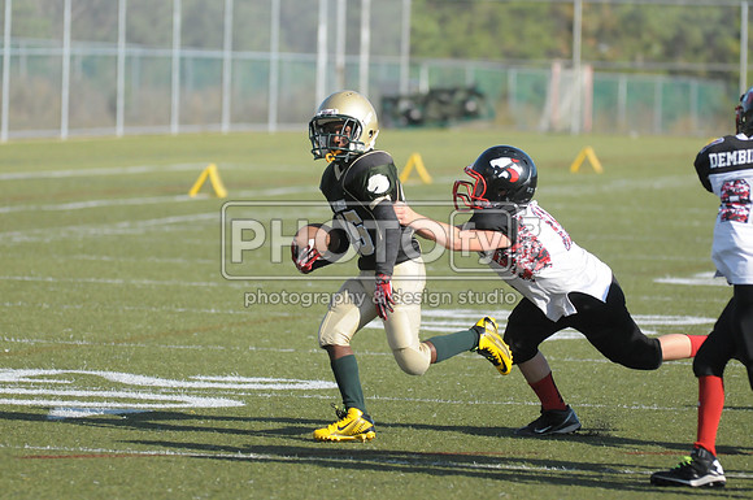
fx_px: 6266
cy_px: 250
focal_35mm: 300
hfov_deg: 6.9
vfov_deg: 4.6
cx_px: 376
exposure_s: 1/8000
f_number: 4
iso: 1600
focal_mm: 200
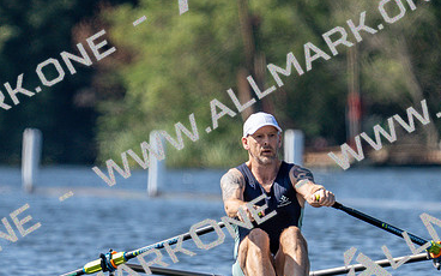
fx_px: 13713
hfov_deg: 1.8
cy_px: 190
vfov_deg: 1.2
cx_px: 241
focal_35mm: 1141
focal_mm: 474
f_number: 6.3
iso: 400
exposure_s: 1/2000
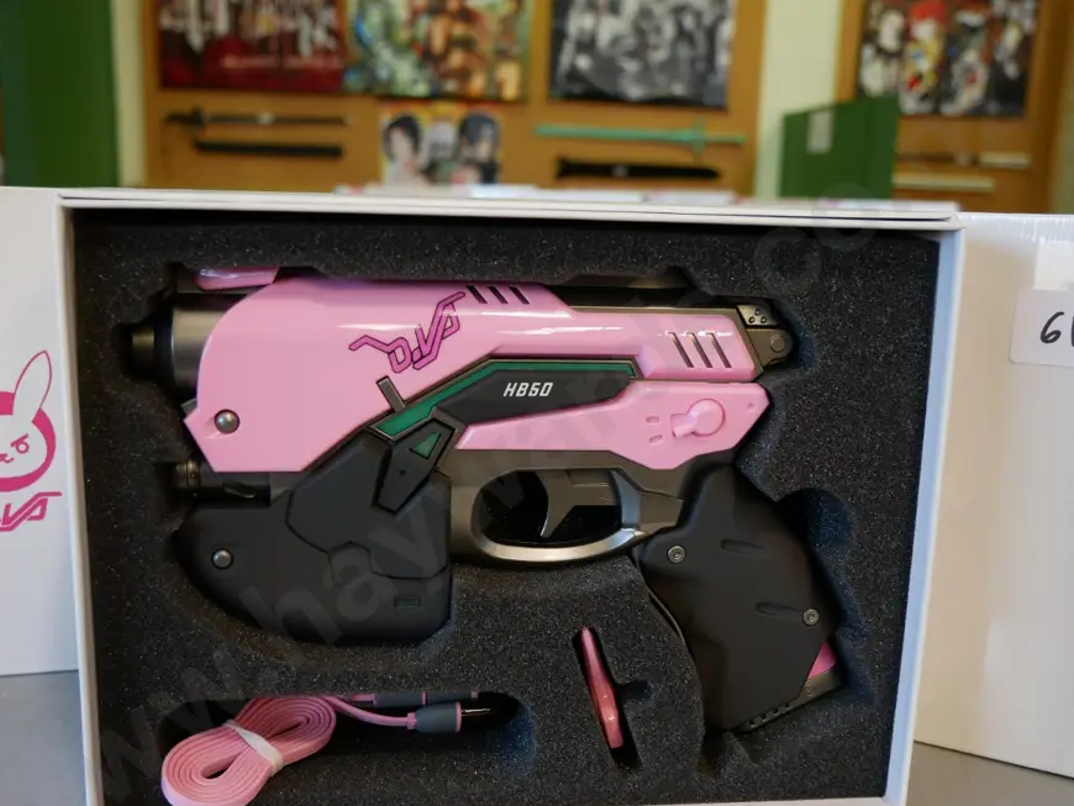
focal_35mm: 40
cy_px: 472
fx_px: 1241
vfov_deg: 35.9
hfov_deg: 46.8
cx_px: 504
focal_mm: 17
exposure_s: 1/60
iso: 320
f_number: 3.8
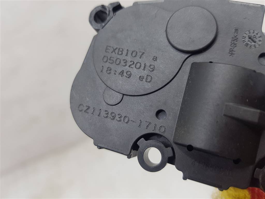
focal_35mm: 26
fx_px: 199
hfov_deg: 67.3
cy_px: 100
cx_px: 132
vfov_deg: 53.1
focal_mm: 4.2
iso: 64
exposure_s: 1/50
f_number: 1.7
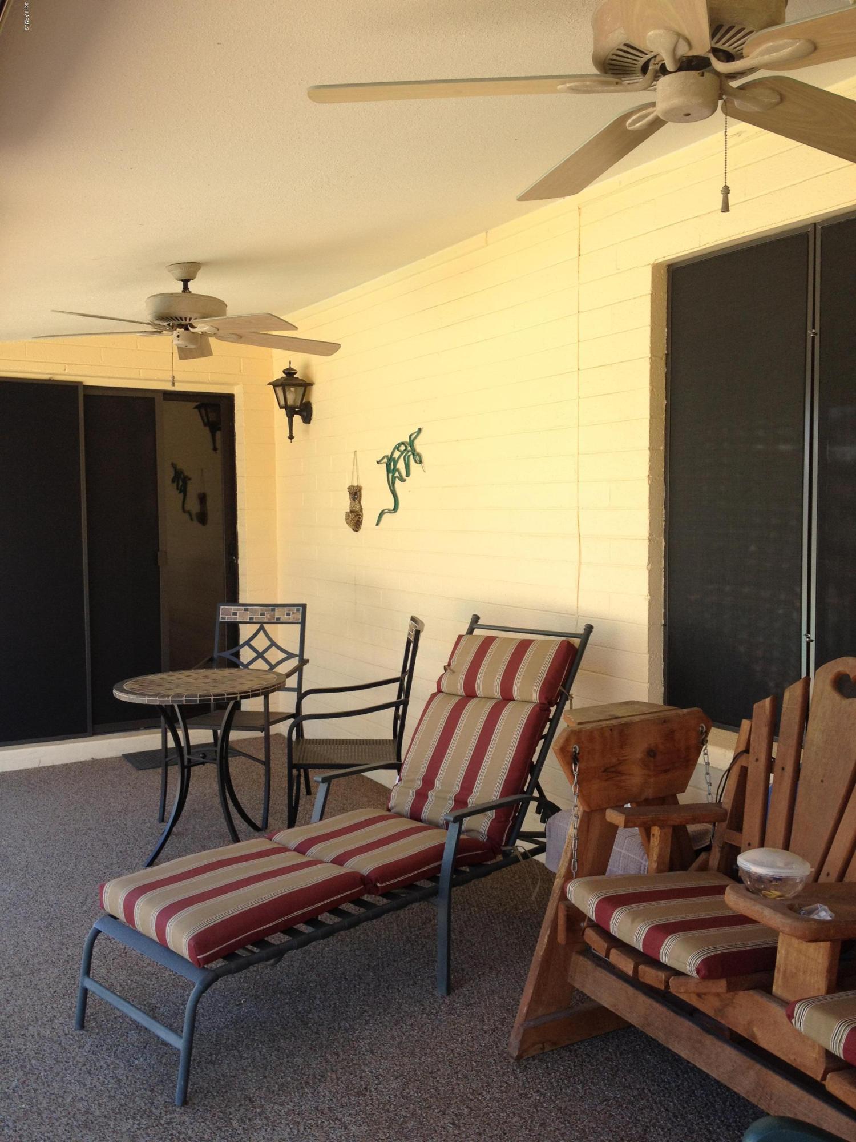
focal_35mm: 35
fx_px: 1154
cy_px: 571
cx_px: 428
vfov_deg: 52.6
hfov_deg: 40.7
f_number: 2.4
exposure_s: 1/190
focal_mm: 4.28
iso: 64
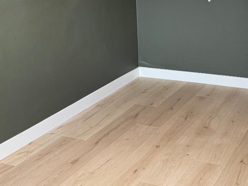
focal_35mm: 55
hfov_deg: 33.9
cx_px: 199
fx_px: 394
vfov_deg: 25.3
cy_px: 0
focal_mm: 6.76
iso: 320
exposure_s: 1/60
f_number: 1.78
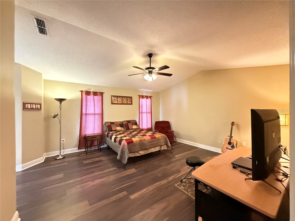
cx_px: 148
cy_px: 110
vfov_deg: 85.7
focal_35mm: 14
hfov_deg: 102.1
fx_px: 119
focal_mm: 2.22
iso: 1250
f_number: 2.2
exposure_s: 1/40
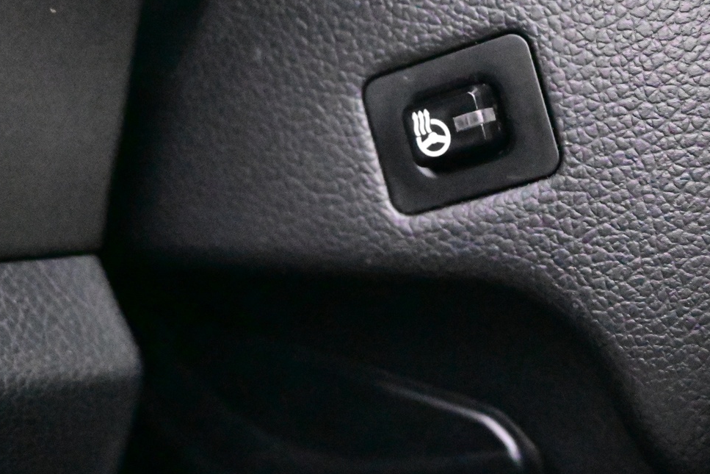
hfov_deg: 31.8
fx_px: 1239
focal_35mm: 63
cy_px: 172
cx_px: 443
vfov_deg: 21.6
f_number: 4.2
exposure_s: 1/40
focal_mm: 25
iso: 32000
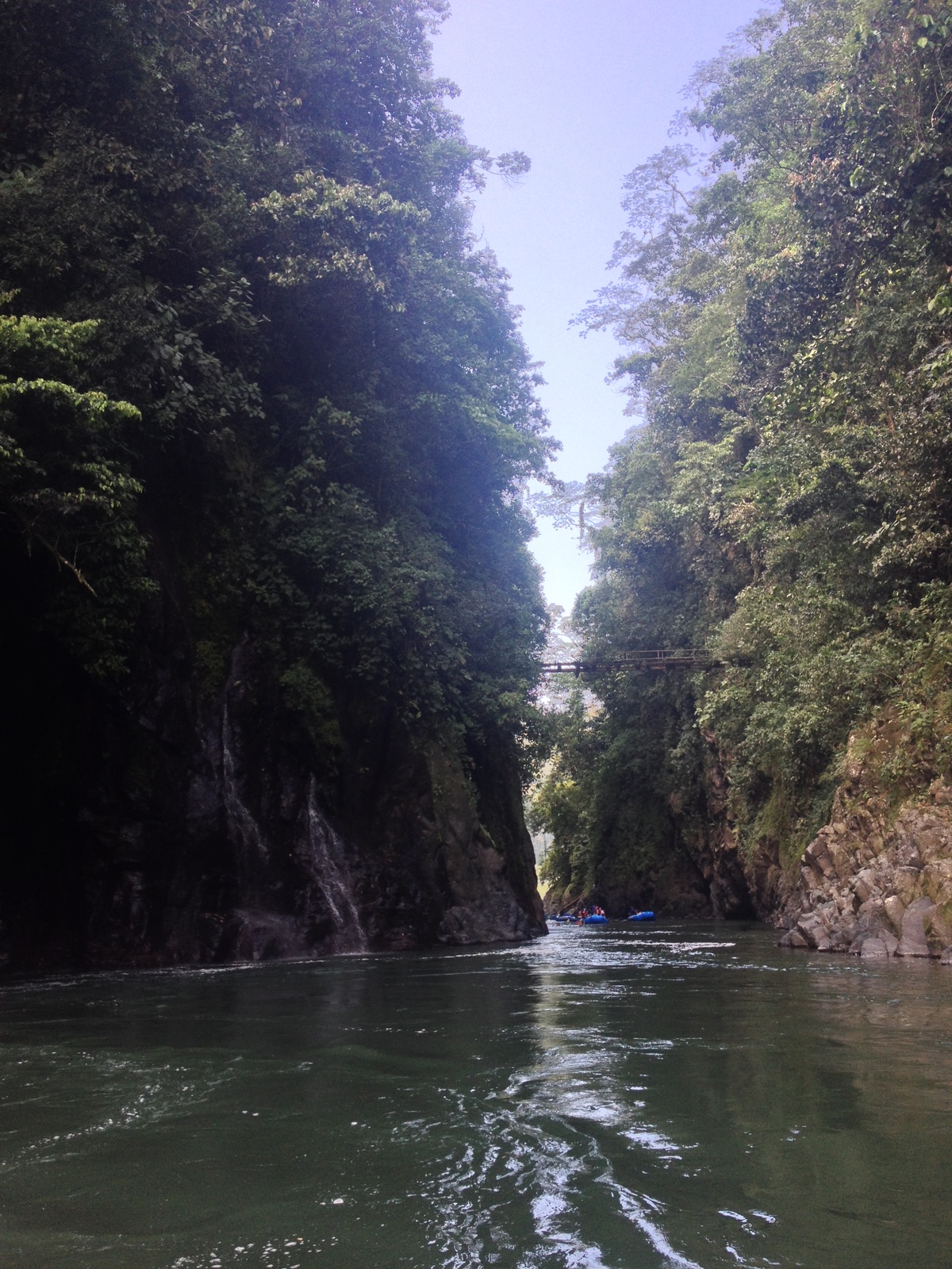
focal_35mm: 35
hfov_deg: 40.7
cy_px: 634
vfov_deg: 52.6
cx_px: 476
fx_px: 1283
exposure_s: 1/193
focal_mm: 4.28
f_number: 2.4
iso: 50
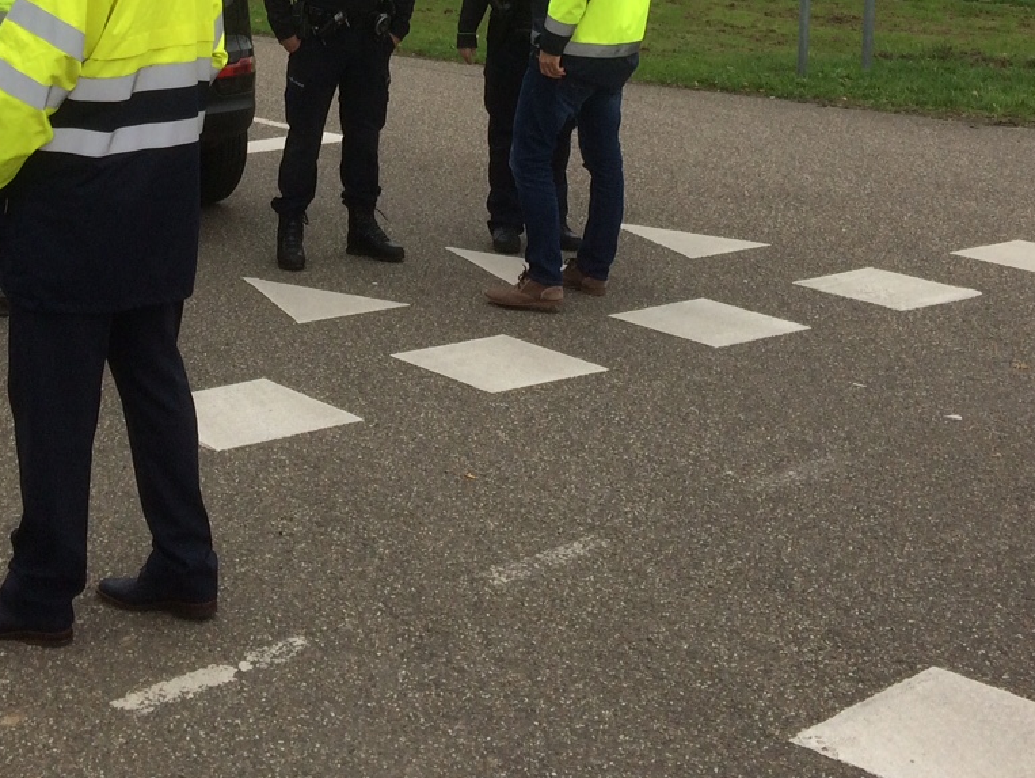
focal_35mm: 62
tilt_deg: -6.3
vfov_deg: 22.5
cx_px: 324
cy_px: -41
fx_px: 1855
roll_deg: -3.7
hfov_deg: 30.9
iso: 32
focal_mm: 4.15
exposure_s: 1/586
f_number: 2.2
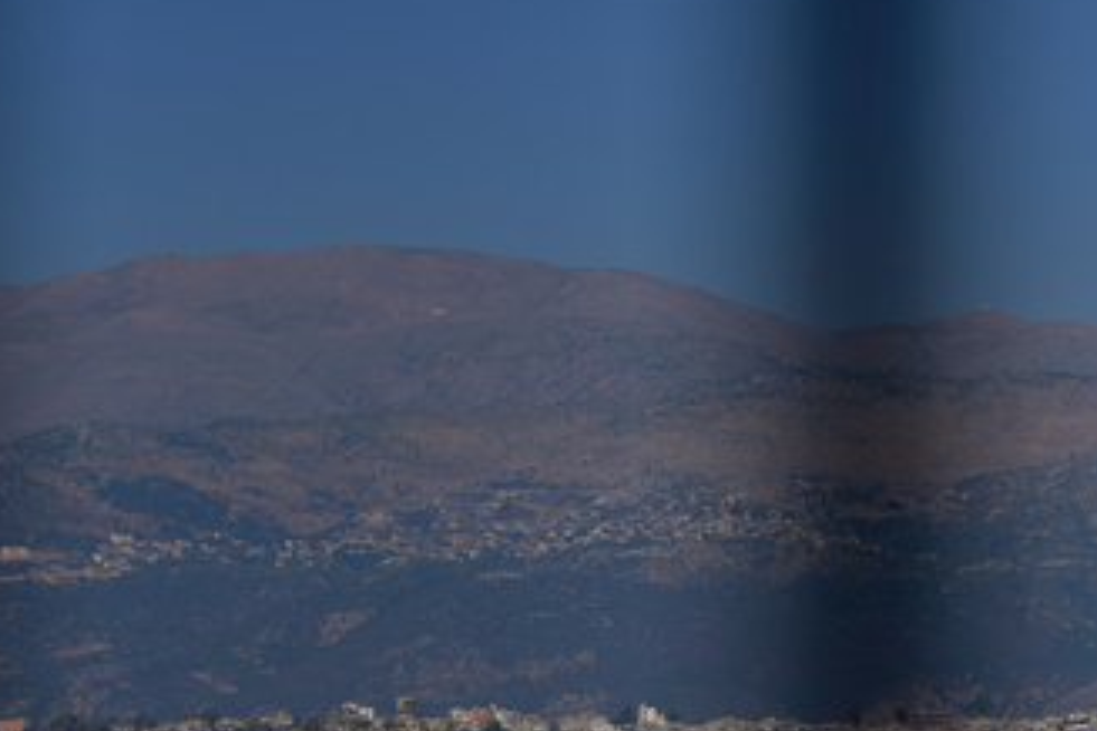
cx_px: 1151
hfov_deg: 9.3
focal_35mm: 219
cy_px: 986
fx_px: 6673
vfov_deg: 6.2
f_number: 2.8
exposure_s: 1/10000
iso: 100
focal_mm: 70
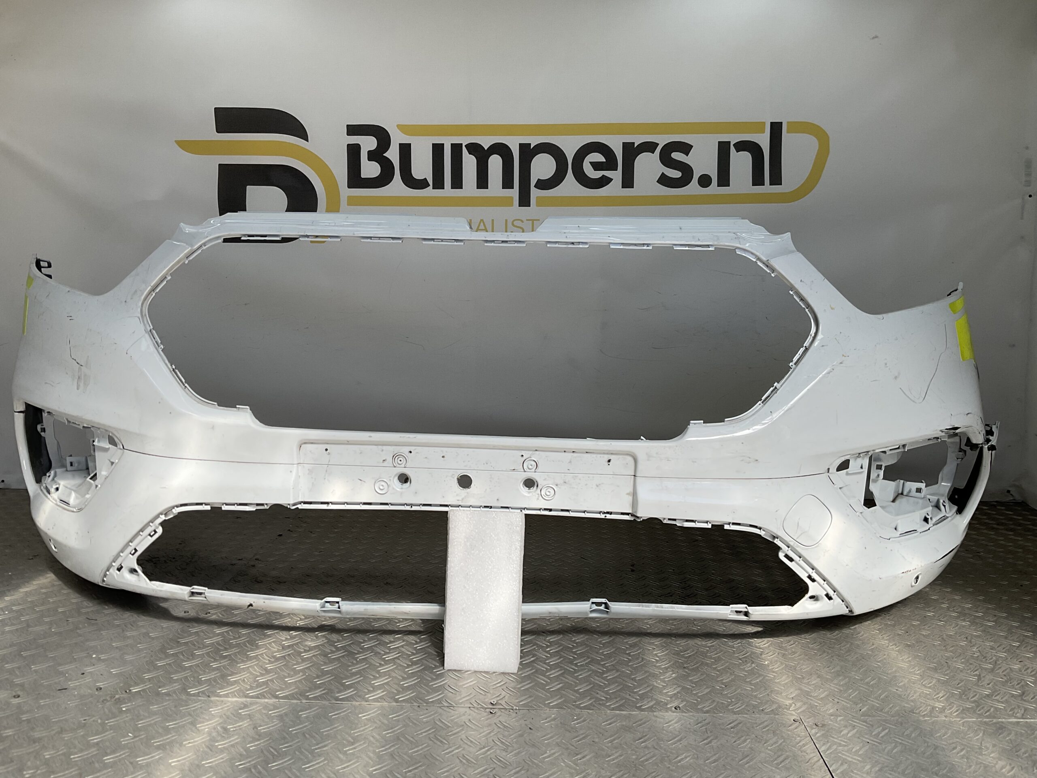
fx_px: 869
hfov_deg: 61.7
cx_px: 518
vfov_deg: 48.2
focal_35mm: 29
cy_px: 389
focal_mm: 3
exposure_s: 1/997
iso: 16
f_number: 1.8
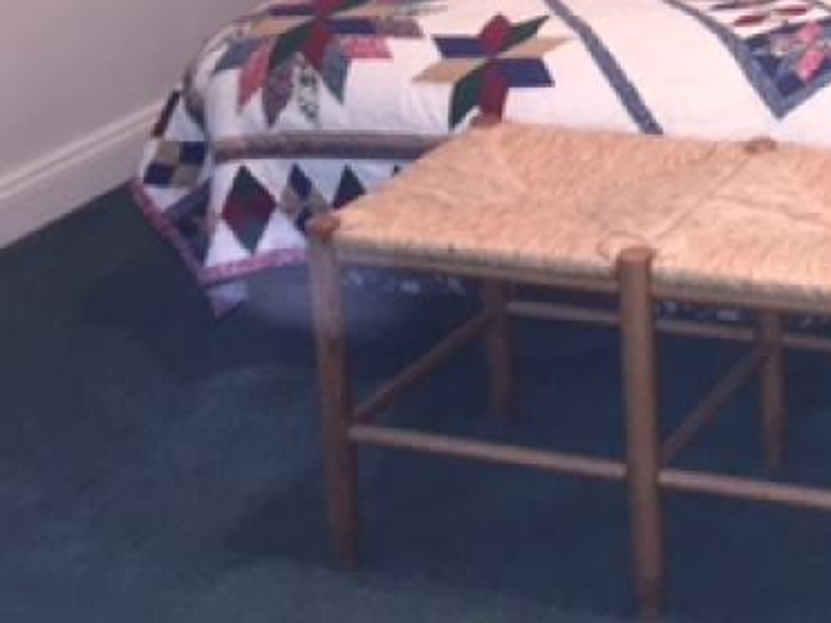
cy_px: -235
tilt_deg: -10.7
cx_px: 968
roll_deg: +0.6
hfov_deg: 22.7
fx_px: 1920
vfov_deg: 17.1
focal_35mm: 80
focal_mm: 4.15
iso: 160
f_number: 2.2
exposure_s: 1/16
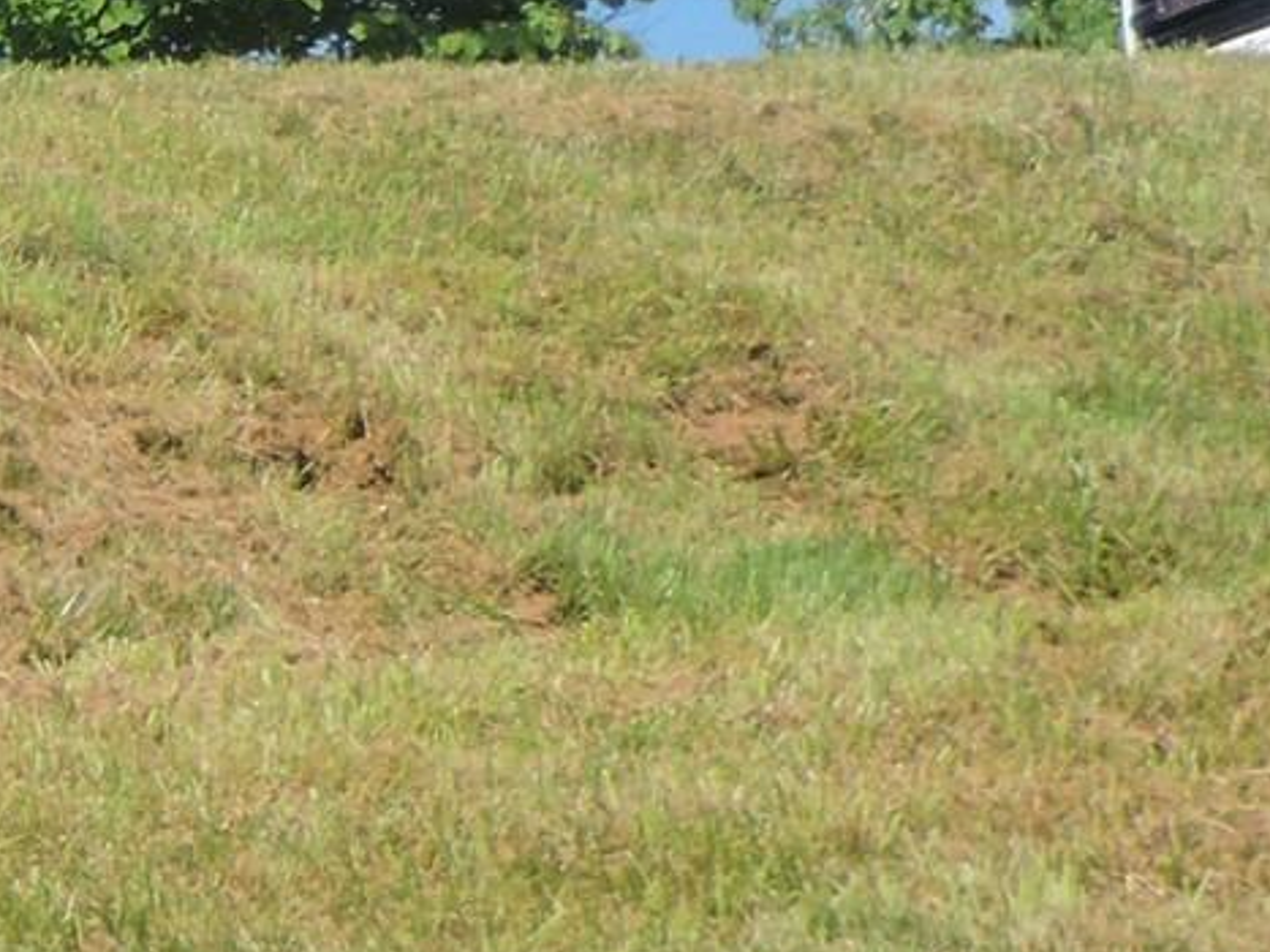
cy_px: 1072
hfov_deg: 5.8
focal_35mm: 329
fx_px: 12067
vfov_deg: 4.5
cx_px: -1460
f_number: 3.9
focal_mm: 13.4
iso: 100
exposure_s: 1/800
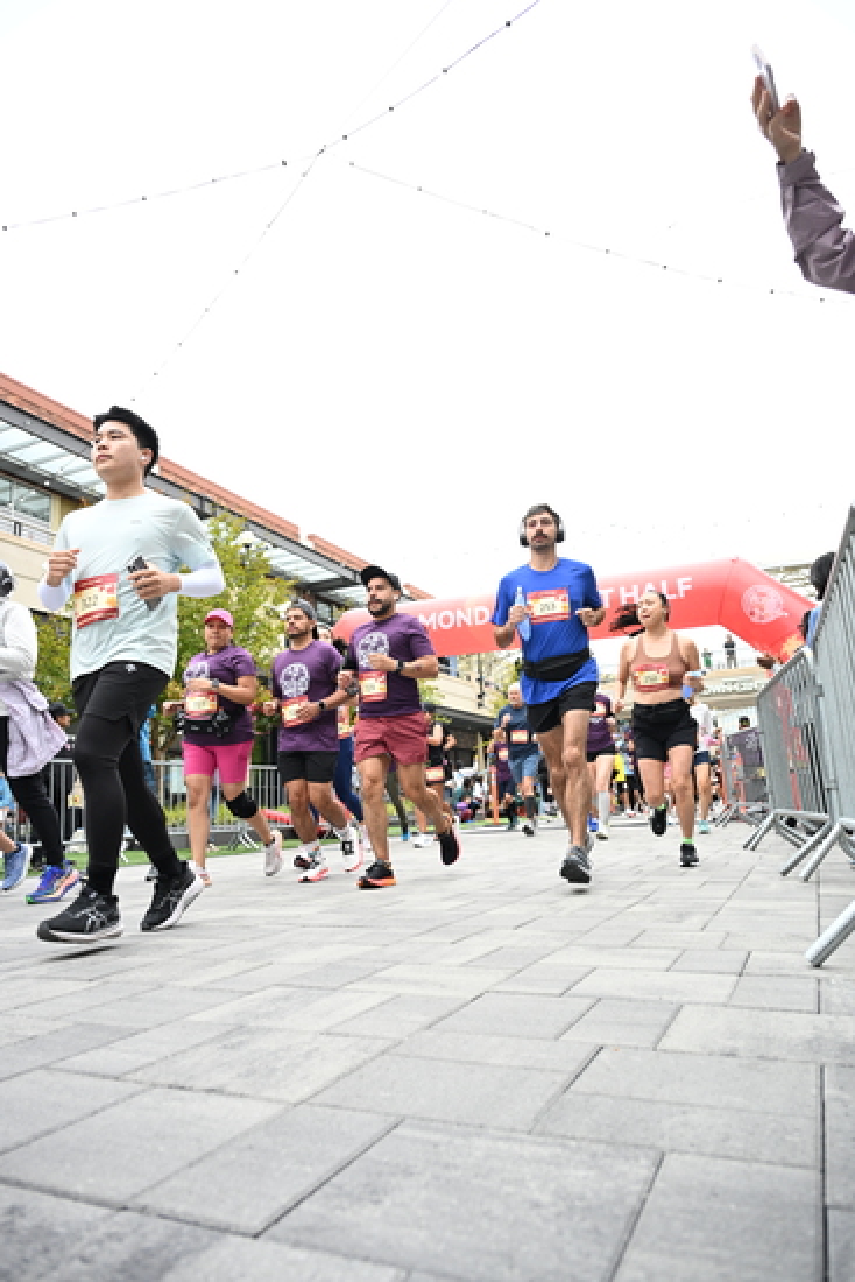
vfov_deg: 73.7
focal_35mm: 24
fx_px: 854
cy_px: 641
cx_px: 428
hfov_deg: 53.2
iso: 2000
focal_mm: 24
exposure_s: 1/640
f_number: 4
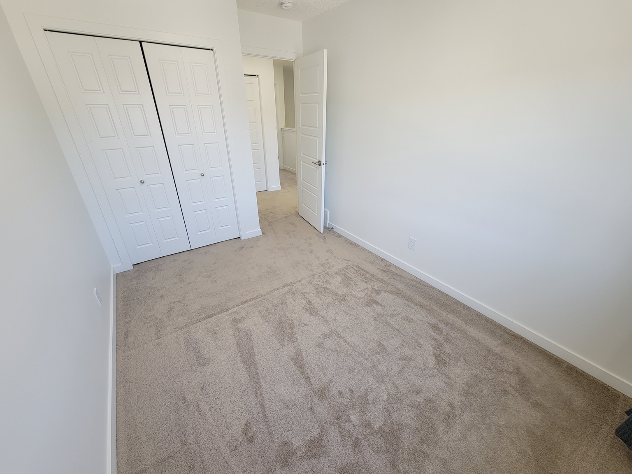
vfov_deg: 89.9
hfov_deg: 106.2
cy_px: 237
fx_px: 237
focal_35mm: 13
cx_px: 316
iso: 80
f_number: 2.2
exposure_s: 1/60
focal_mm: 2.2
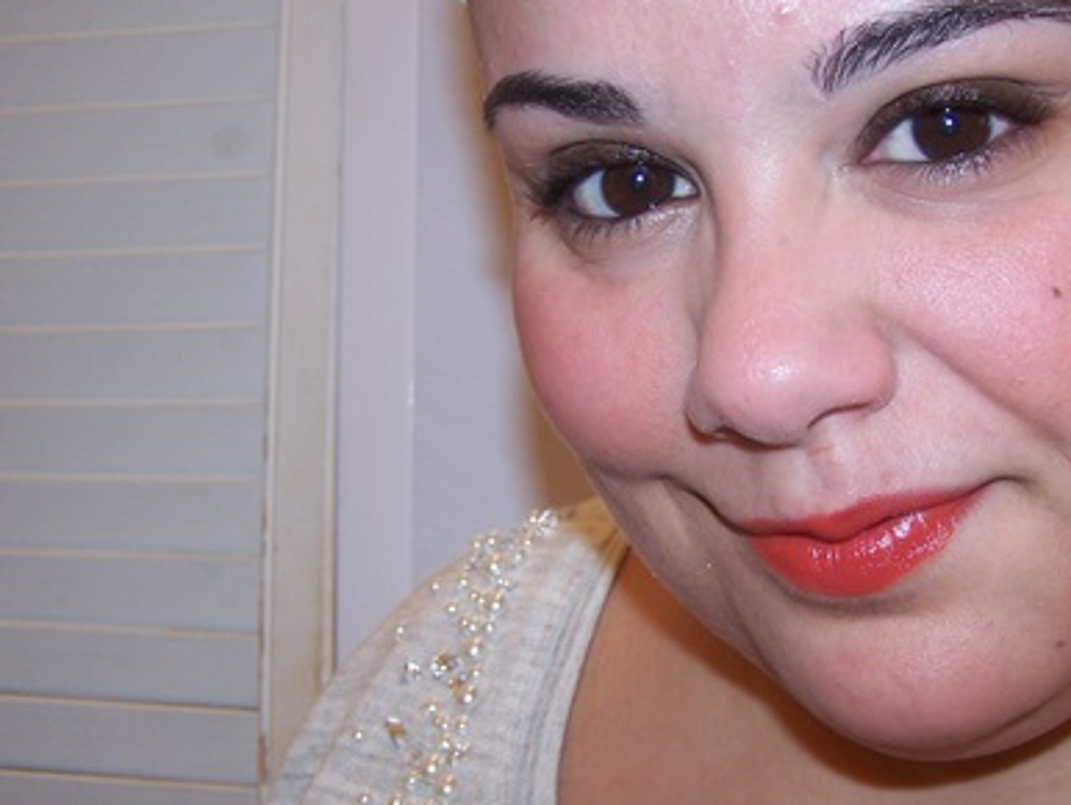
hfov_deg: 31.9
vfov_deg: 24.4
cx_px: 699
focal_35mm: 60
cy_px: 461
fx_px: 1858
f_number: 2.8
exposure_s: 1/60
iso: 80
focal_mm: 6.3
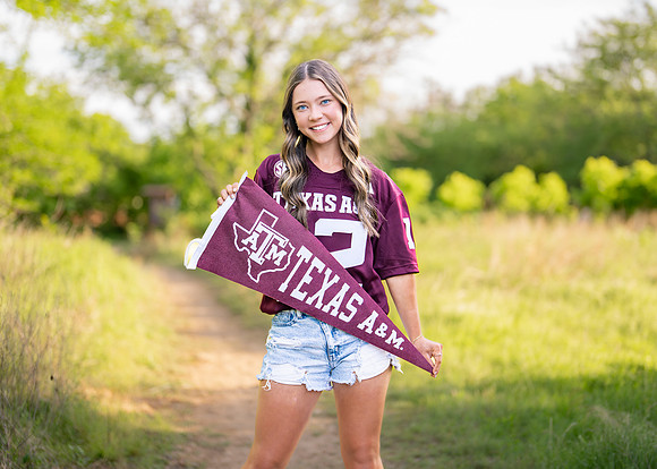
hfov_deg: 30.7
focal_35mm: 64
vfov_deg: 22.2
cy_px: 217
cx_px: 327
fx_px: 1196
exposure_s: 1/1250
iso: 200
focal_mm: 50
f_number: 1.2
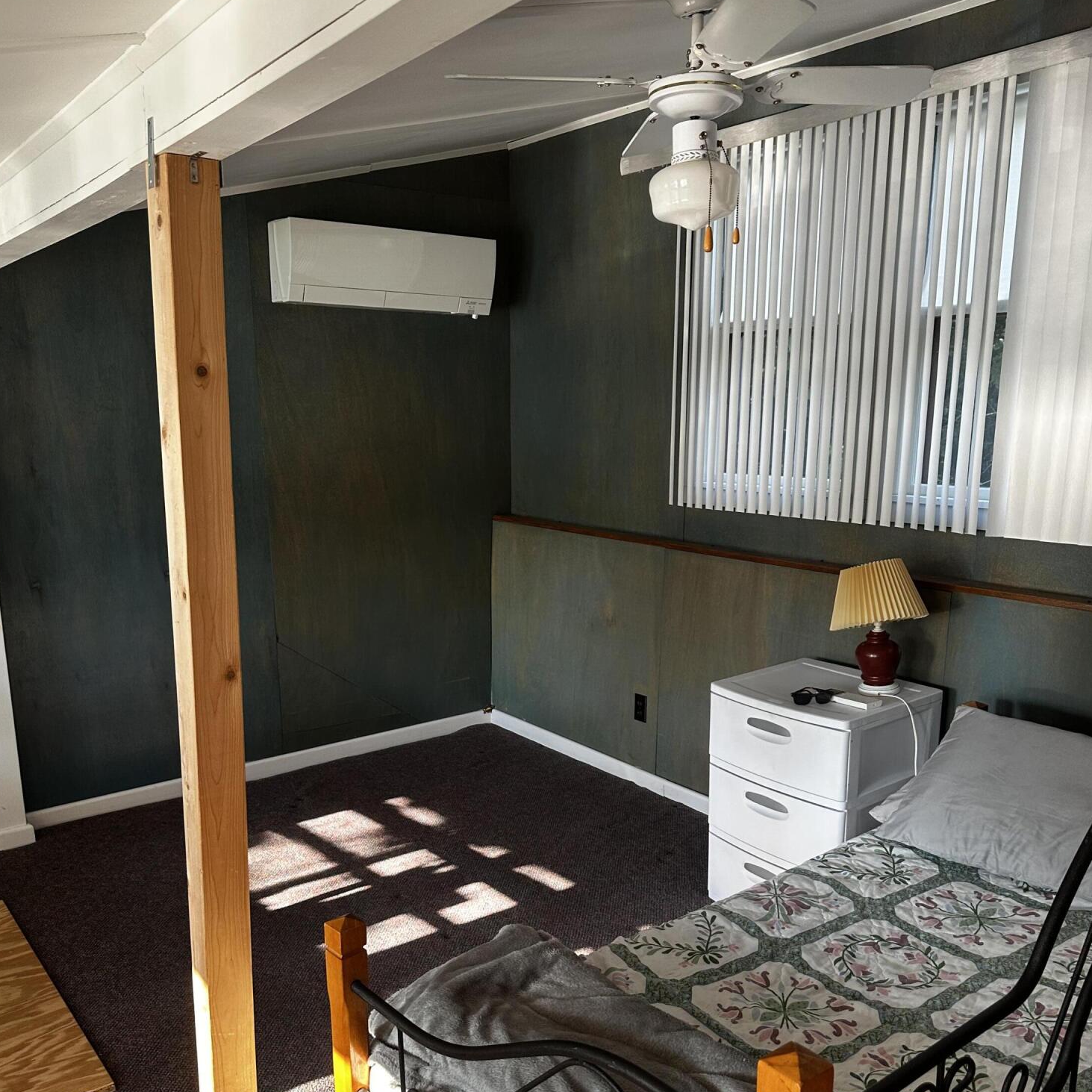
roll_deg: -0.4
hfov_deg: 55.6
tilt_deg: -11.0
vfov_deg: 55.1
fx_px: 1035
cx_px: 538
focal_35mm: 29
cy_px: 664
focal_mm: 6.86
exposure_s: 1/121
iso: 160
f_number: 1.78
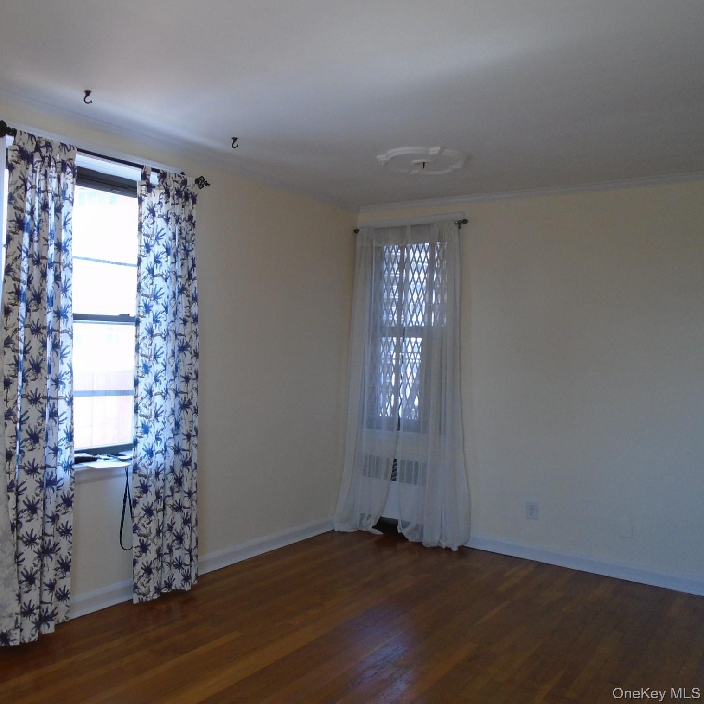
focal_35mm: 31
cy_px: 348
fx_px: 713
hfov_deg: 51.5
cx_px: 232
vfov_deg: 52.5
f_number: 3.2
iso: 100
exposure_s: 1/40
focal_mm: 4.6
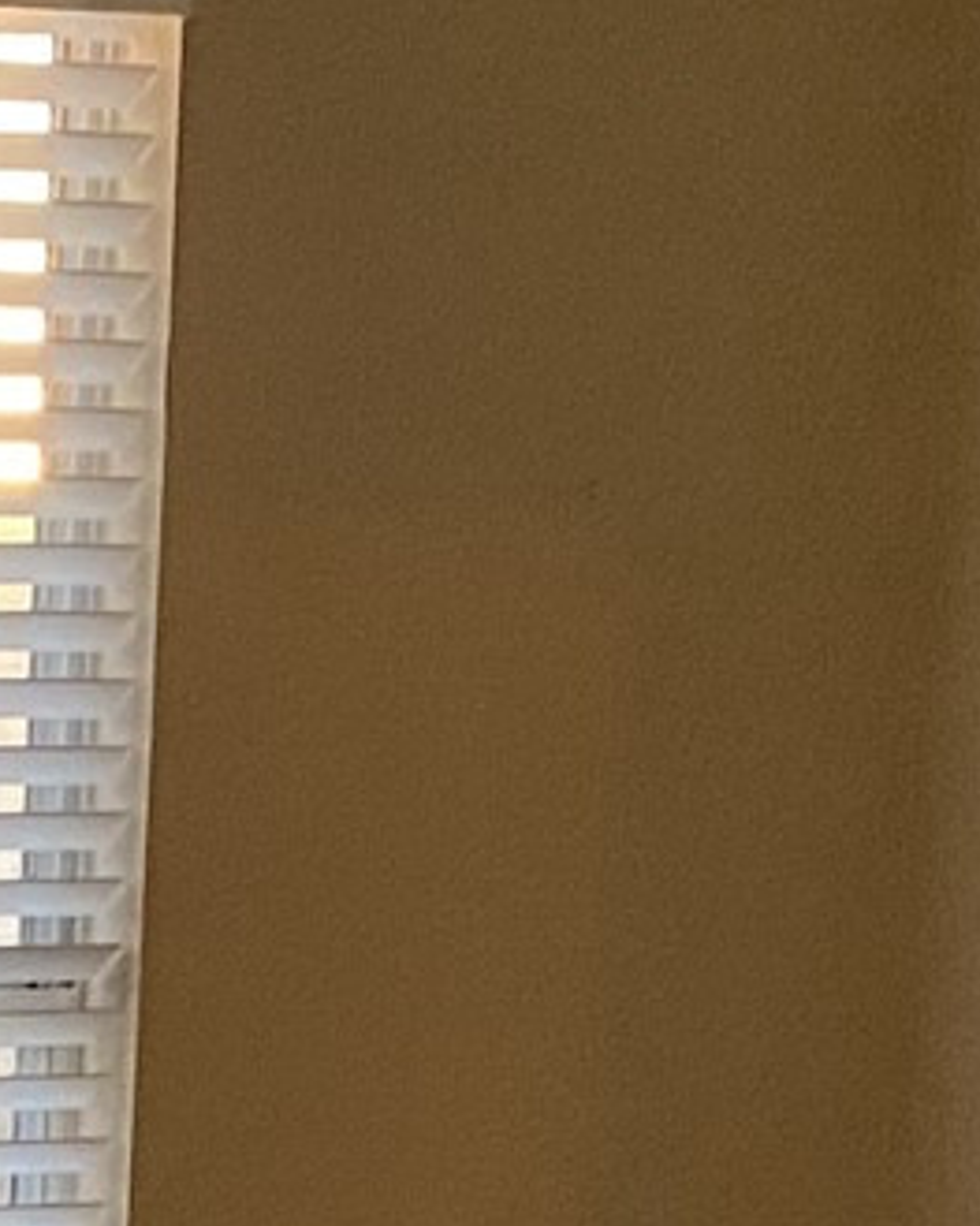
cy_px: 2195
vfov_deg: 11.4
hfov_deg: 9.4
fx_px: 5731
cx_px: -678
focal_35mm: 158
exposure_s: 1/60
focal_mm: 4.25
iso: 500
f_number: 1.8
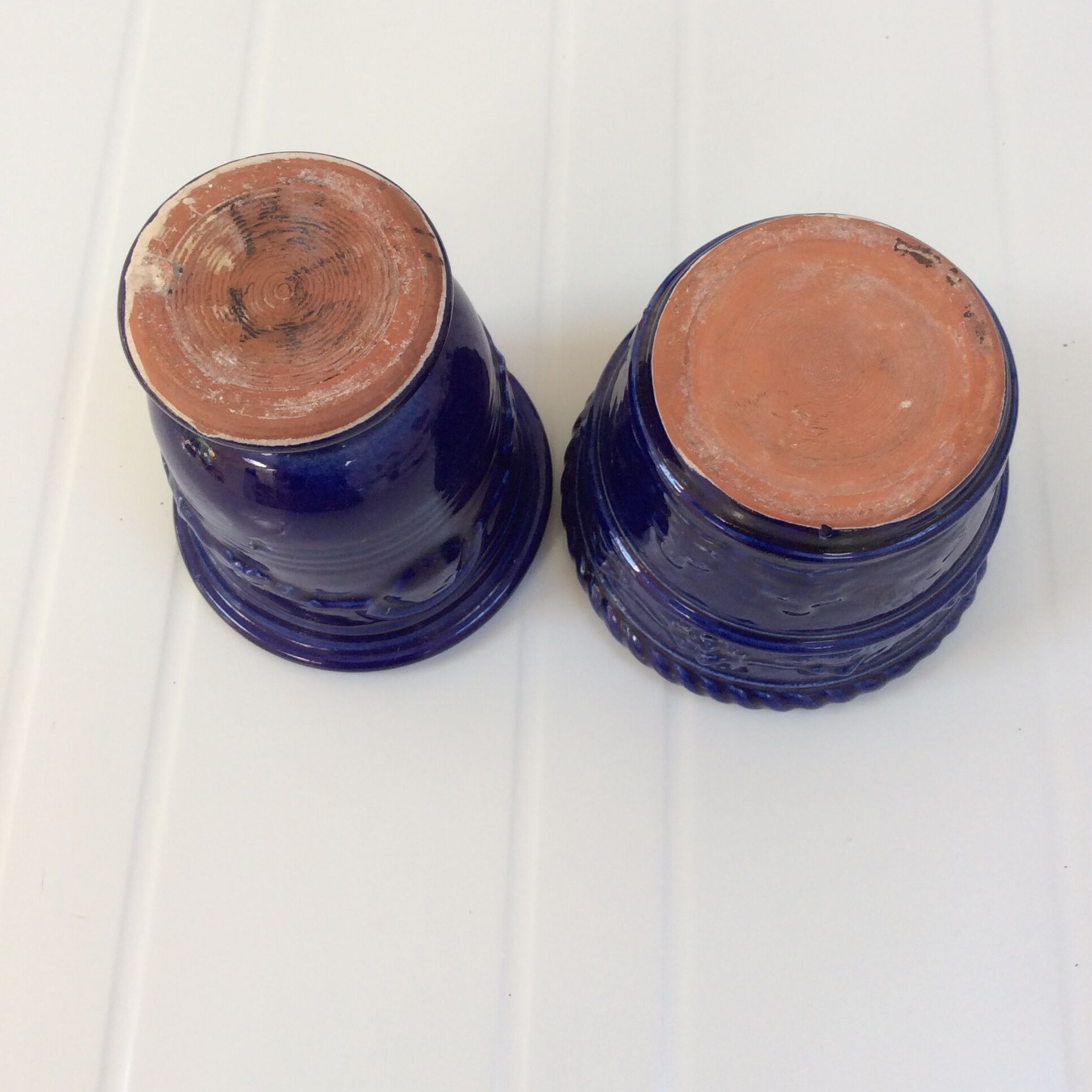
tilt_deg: -69.1
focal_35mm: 38
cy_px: 513
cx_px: 548
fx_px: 1356
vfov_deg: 43.8
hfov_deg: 43.9
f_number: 2.4
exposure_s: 1/40
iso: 32
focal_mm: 3.3
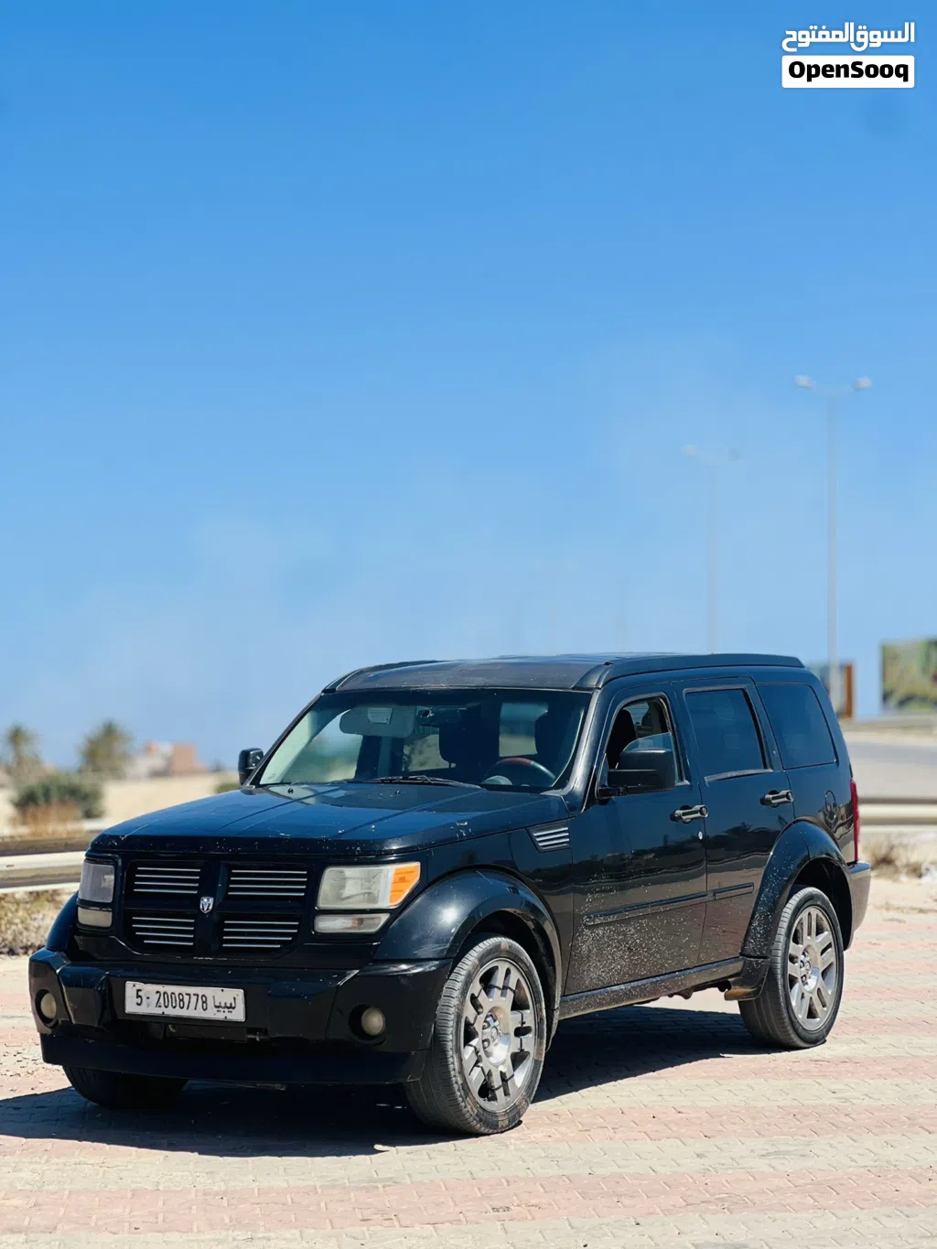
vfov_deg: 25.3
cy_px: 624
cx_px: 468
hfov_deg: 19.1
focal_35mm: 77
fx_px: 2779
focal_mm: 9
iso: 32
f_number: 2.8
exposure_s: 1/809
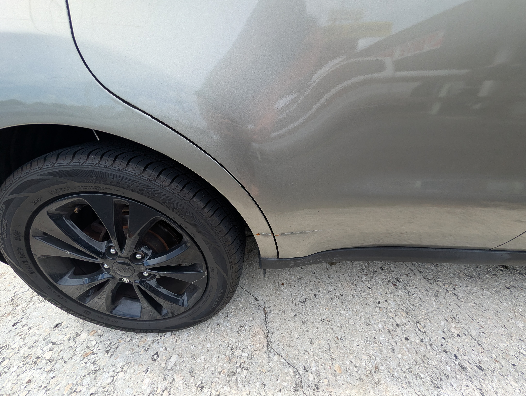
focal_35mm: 12
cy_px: 198
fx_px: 183
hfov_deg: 110.5
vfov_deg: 94.6
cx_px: 263
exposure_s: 1/1220
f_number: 1.7
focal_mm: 2.02
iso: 52
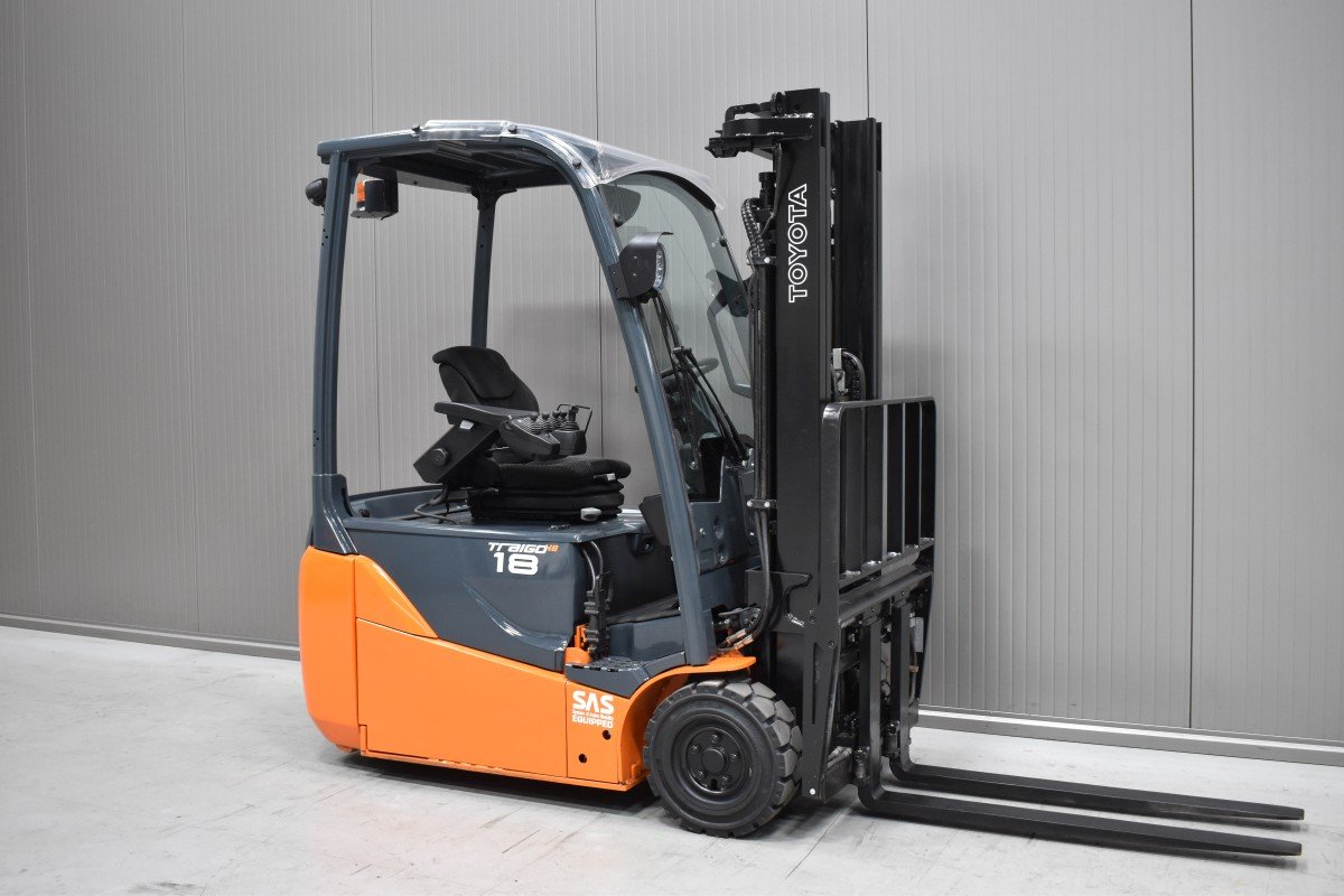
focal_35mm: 36
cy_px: 448
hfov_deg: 53.1
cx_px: 672
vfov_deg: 36.9
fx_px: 1344
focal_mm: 24
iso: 1250
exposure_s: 1/25
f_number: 5
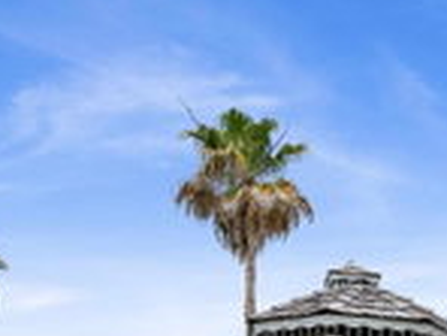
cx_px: 640
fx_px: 835
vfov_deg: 19.8
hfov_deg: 24.4
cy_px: 501
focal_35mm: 65
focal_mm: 19.5
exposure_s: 1/500
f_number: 13
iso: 400
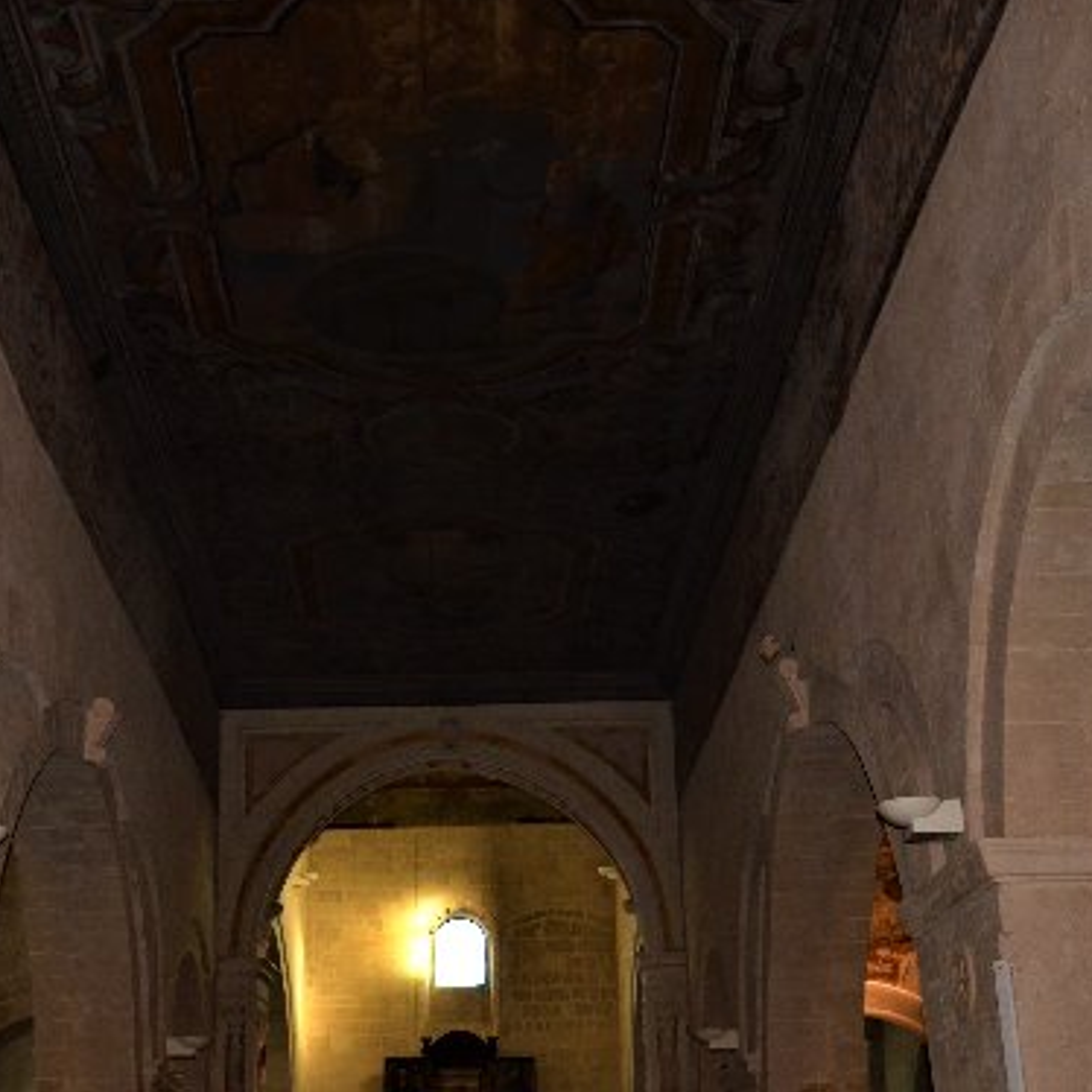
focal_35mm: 49
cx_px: 453
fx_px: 1749
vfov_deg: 34.4
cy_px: 701
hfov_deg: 34.6
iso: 800
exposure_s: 1/60
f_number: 3.5
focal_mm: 18
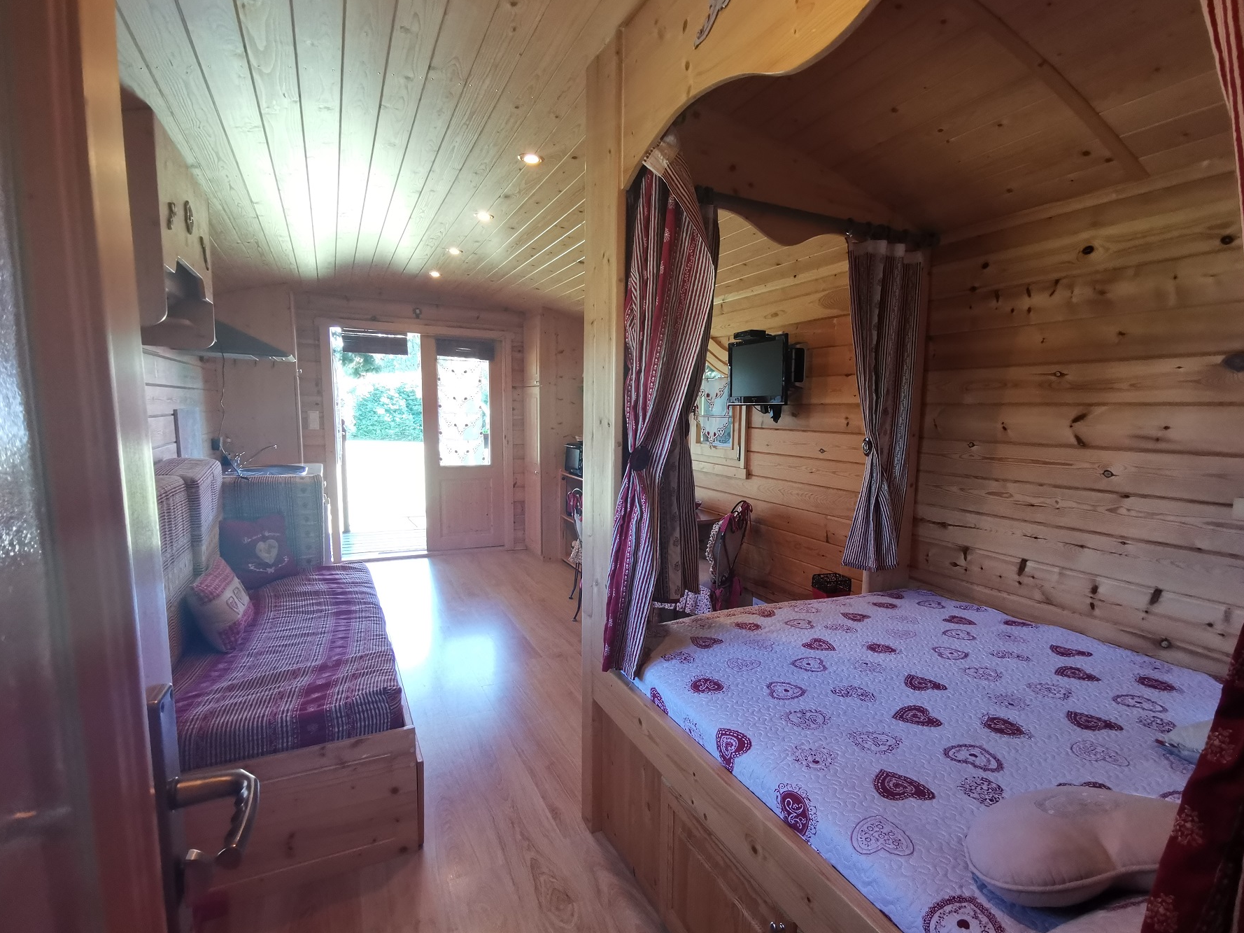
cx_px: 684
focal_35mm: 18
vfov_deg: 71.5
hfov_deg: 87.5
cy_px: 495
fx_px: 647
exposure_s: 1/50
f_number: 2.2
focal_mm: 2.35
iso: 320
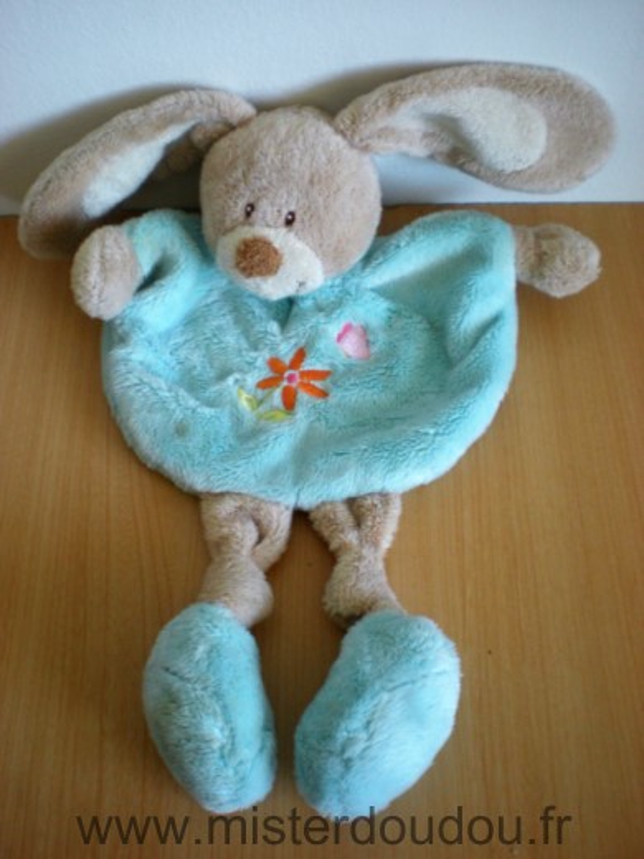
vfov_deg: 49.0
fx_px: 943
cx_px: 322
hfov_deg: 37.7
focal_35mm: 38
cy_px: 430
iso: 200
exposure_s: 1/44.3
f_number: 3.1
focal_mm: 6.3
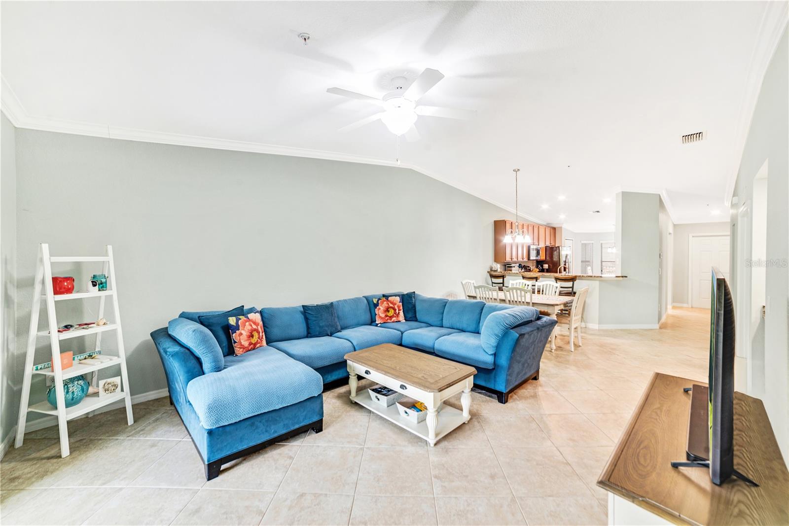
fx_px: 307
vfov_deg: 81.2
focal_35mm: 14
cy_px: 263
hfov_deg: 104.2
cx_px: 394
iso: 160
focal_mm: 14
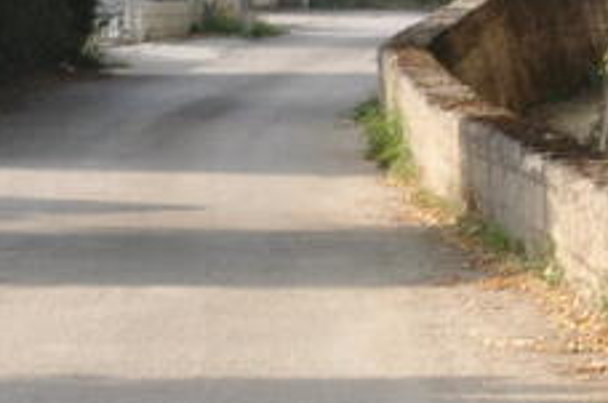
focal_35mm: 348
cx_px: 1293
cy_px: 823
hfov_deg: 5.8
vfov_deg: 3.9
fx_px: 5865
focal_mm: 44
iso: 250
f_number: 13
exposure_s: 1/100
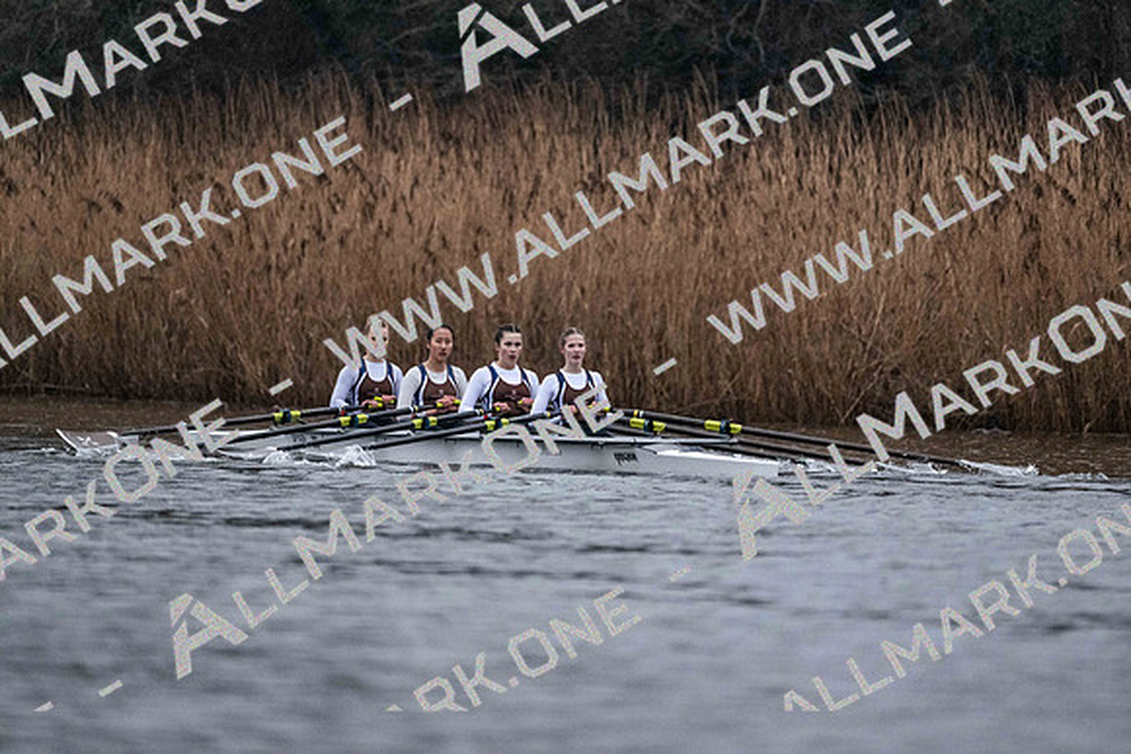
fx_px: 12569
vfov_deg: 3.4
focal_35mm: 400
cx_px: 566
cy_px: 377
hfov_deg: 5.2
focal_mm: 400
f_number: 4.5
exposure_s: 1/1600
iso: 6400
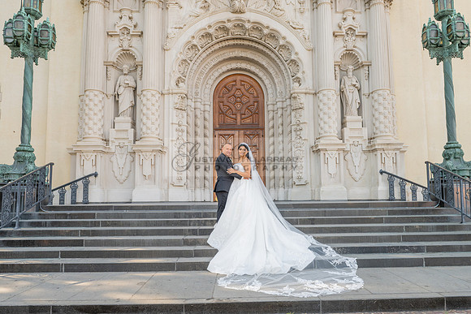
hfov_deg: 68.2
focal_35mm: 27
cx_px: 246
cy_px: 171
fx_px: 347
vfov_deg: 48.6
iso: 400
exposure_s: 1/200
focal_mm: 24
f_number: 5.6
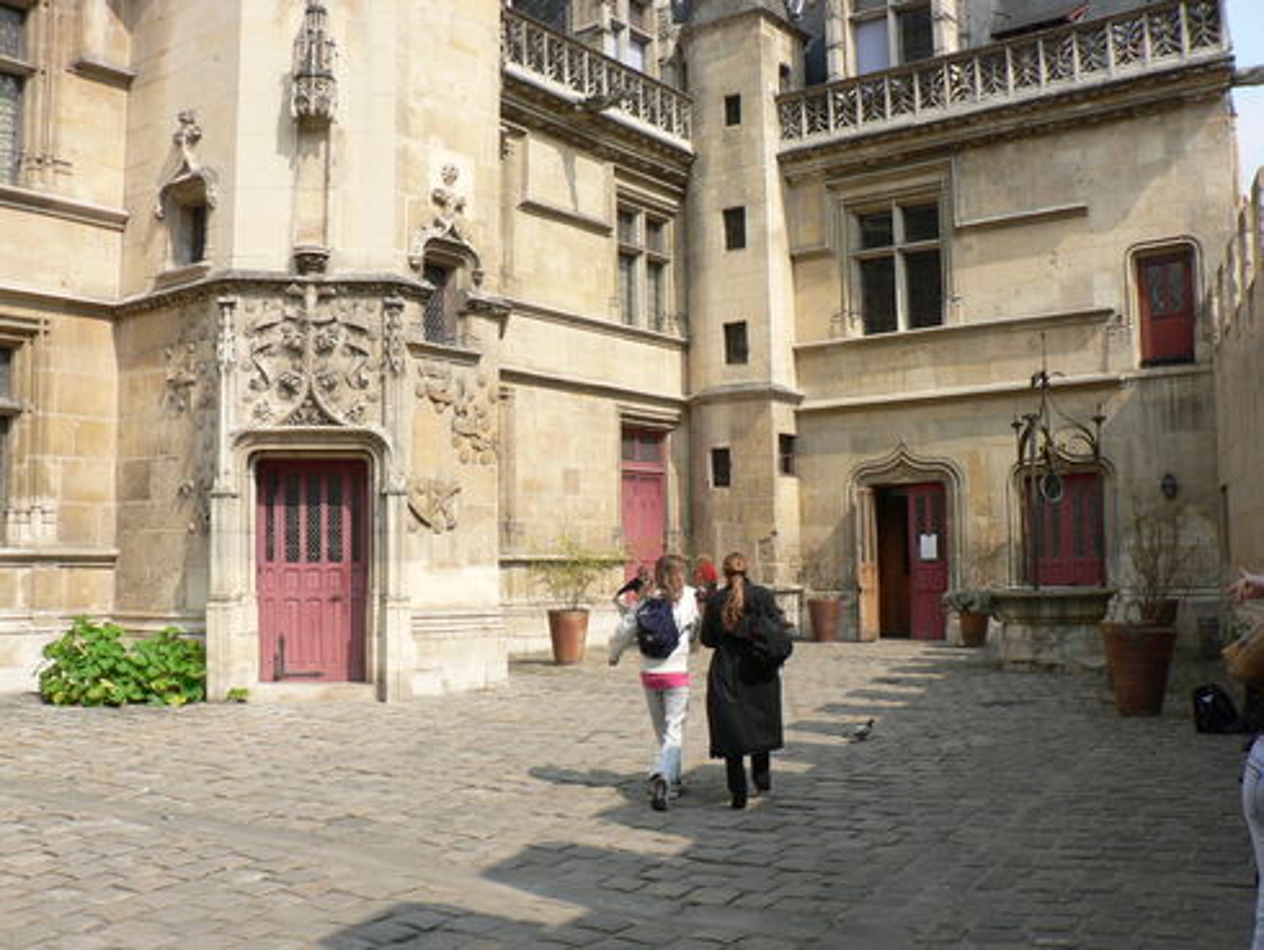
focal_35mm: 35
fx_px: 1279
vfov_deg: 40.7
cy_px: 475
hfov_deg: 52.6
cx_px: 632
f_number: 4.5
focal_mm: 6
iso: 64
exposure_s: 1/320
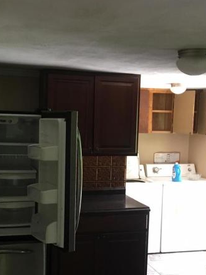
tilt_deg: -4.6
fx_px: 404
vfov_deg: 37.3
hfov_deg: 28.5
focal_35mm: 51
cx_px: 84
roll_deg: -2.4
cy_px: 169
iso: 64
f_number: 2.2
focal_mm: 4.15
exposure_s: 1/15
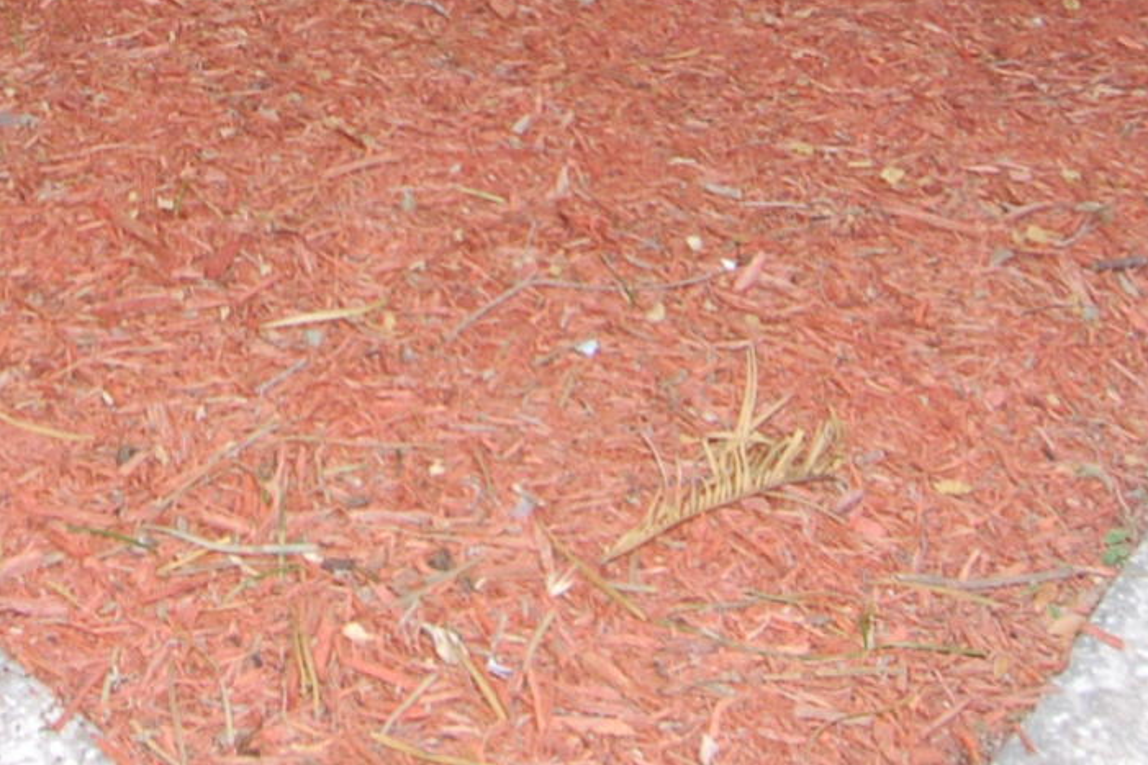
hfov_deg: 25.8
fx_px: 2455
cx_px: 201
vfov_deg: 15.9
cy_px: -472
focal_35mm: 77
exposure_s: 1/125
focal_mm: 12
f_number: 5.6
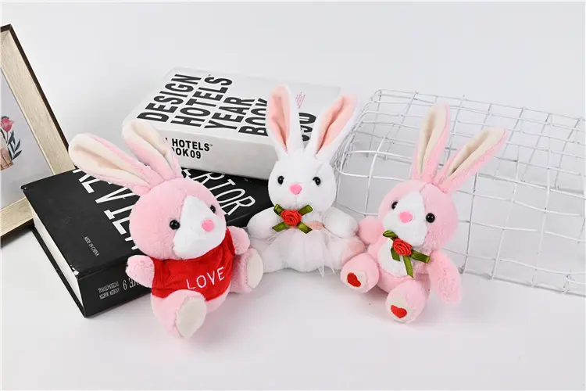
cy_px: 196
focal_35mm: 36
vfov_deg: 36.9
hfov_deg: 53.1
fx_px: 586
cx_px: 293
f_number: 16
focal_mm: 36
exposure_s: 1/125
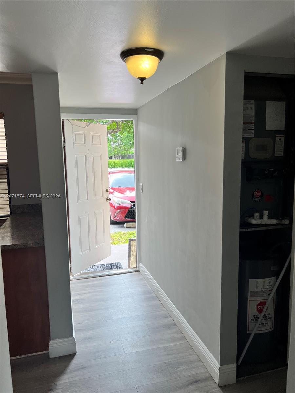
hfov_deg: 53.1
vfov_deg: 67.3
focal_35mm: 26
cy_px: 196
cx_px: 148
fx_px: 295
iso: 40
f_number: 1.5
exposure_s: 1/177
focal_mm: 5.7
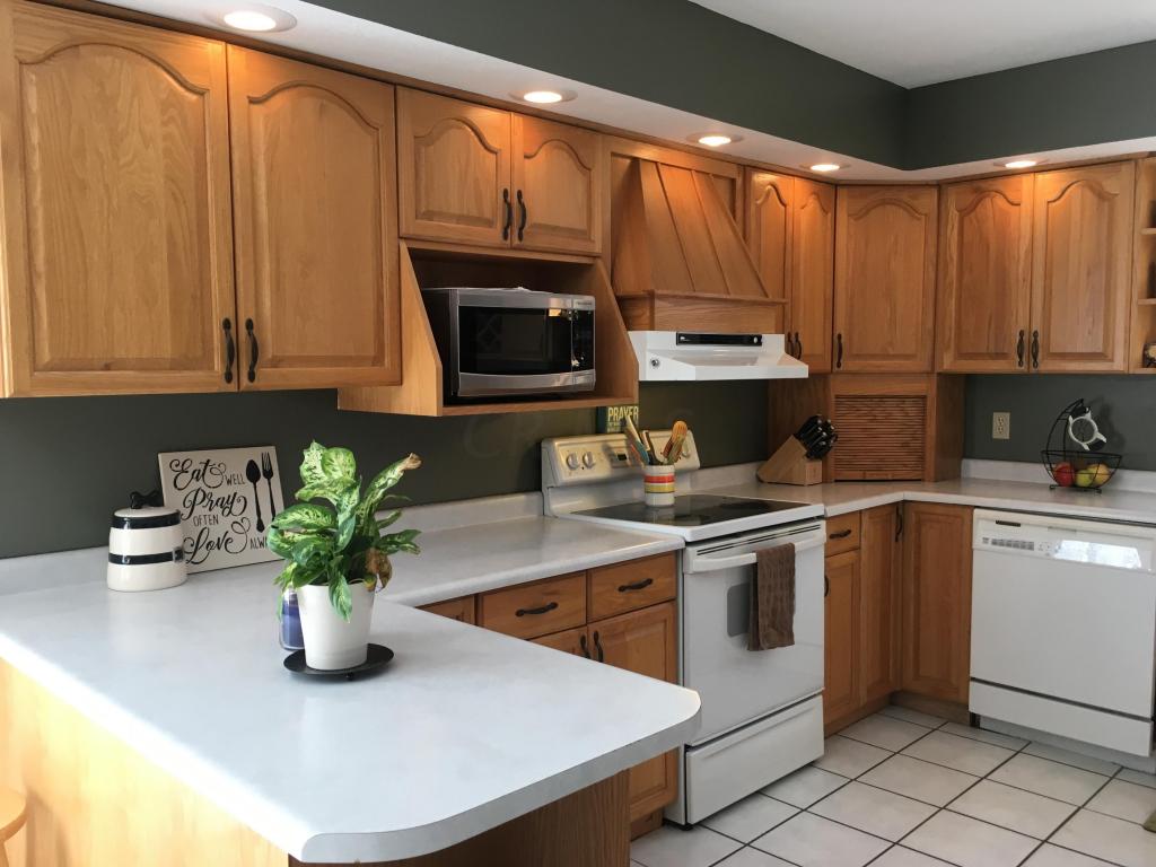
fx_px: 968
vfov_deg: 48.2
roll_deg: +0.3
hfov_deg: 61.7
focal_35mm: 29
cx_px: 578
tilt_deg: -3.3
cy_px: 434
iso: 25
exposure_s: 1/30
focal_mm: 4.15
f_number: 2.2
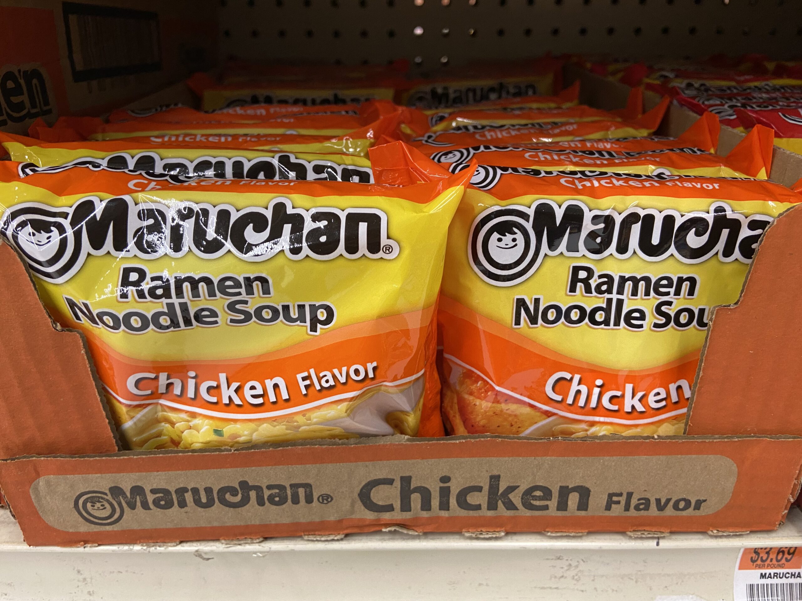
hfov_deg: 67.3
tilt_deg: -29.0
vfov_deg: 53.1
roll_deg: +0.2
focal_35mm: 26
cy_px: 300
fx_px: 602
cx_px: 401
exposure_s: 1/60
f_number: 1.8
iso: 200
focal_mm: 4.25
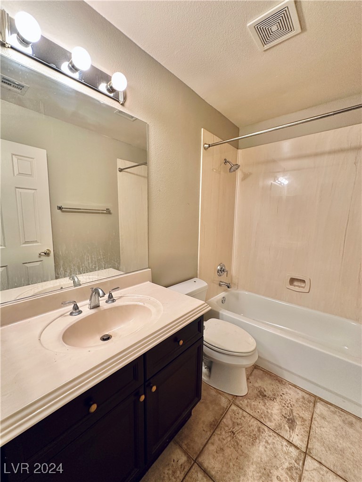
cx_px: 181
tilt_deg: -7.0
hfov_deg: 85.7
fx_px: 195
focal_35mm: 14
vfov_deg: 102.1
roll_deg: -0.9
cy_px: 241
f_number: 2.2
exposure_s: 1/60
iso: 200
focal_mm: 2.22
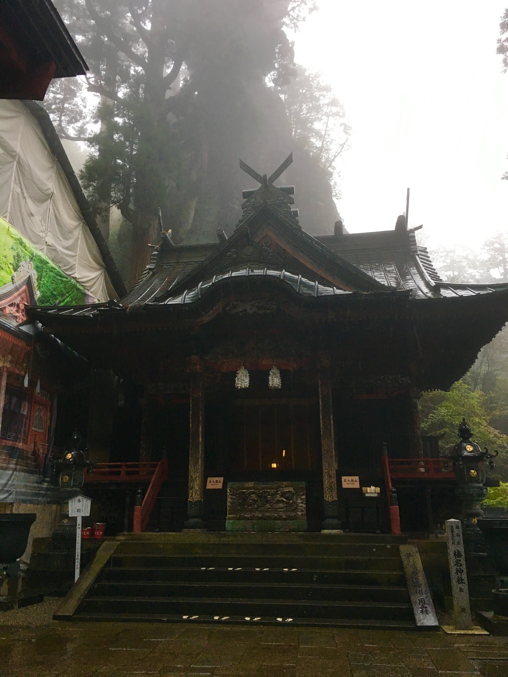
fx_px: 567
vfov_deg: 61.7
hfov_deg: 48.2
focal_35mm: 29
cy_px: 338
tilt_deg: +18.8
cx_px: 254
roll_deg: -0.6
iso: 40
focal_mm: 4.15
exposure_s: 1/30
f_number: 2.2
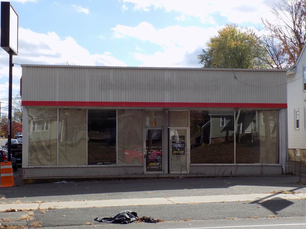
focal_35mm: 60
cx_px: 151
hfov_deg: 32.2
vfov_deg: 24.4
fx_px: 530
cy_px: 116
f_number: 4
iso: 80
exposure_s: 1/500
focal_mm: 10.5
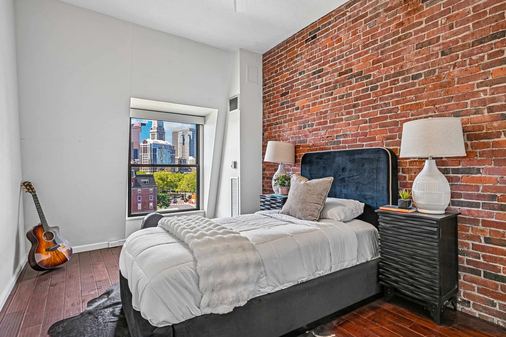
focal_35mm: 18
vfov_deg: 67.4
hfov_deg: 90.0
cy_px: 168
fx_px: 253
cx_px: 253
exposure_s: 1/40
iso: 400
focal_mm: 18
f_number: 8
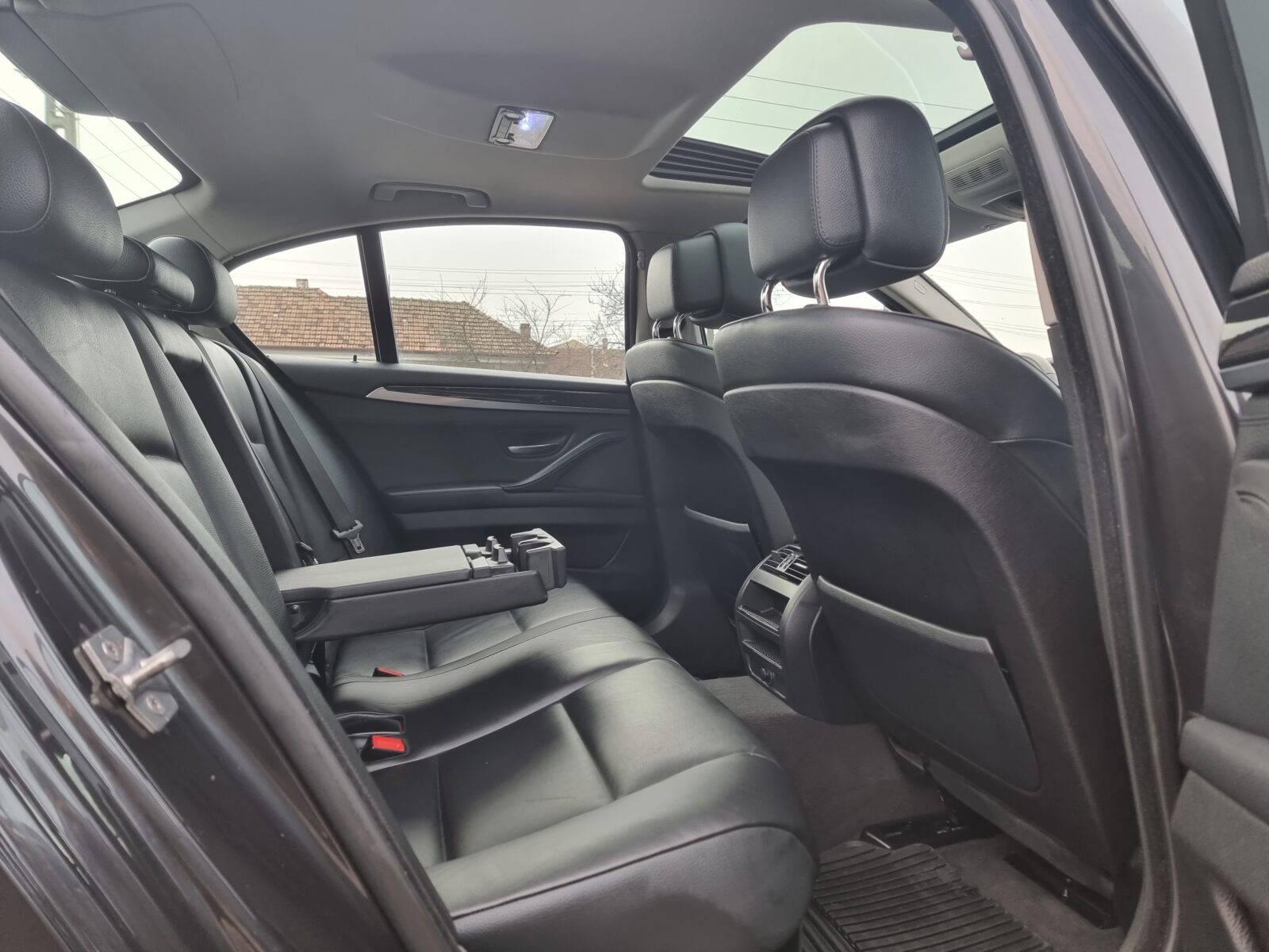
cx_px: 634
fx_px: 880
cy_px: 476
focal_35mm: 24
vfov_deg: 56.8
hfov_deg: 71.6
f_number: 1.8
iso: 80
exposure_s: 1/100
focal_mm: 6.7
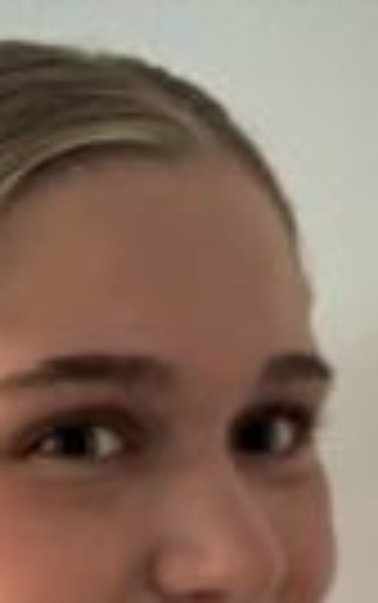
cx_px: -14
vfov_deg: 22.8
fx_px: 1349
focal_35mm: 82
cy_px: 754
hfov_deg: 15.6
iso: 800
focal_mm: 2.69
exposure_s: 1/15
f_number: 1.9
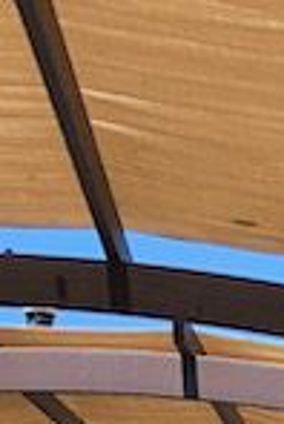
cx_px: 158
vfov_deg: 8.8
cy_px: 1203
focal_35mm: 197
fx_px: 2326
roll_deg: -0.3
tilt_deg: -7.3
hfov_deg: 7.0
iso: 20
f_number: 1.8
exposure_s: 1/578
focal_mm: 3.99
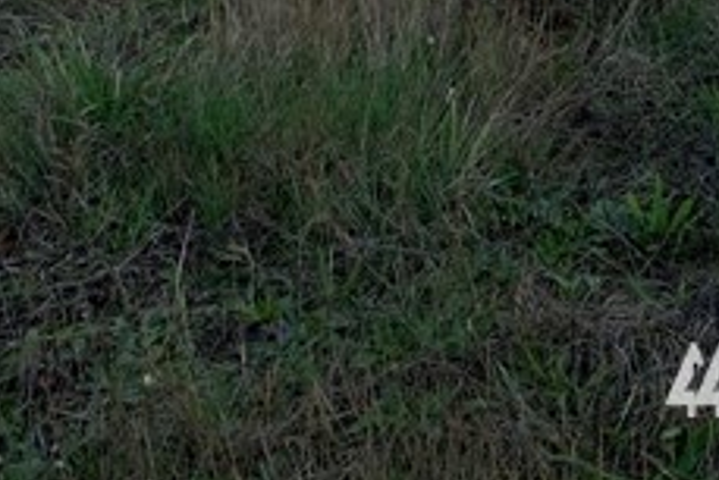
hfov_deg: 16.3
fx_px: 2418
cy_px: -706
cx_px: 841
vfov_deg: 9.9
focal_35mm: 121
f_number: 1.8
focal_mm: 4.25
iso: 25
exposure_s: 1/1585
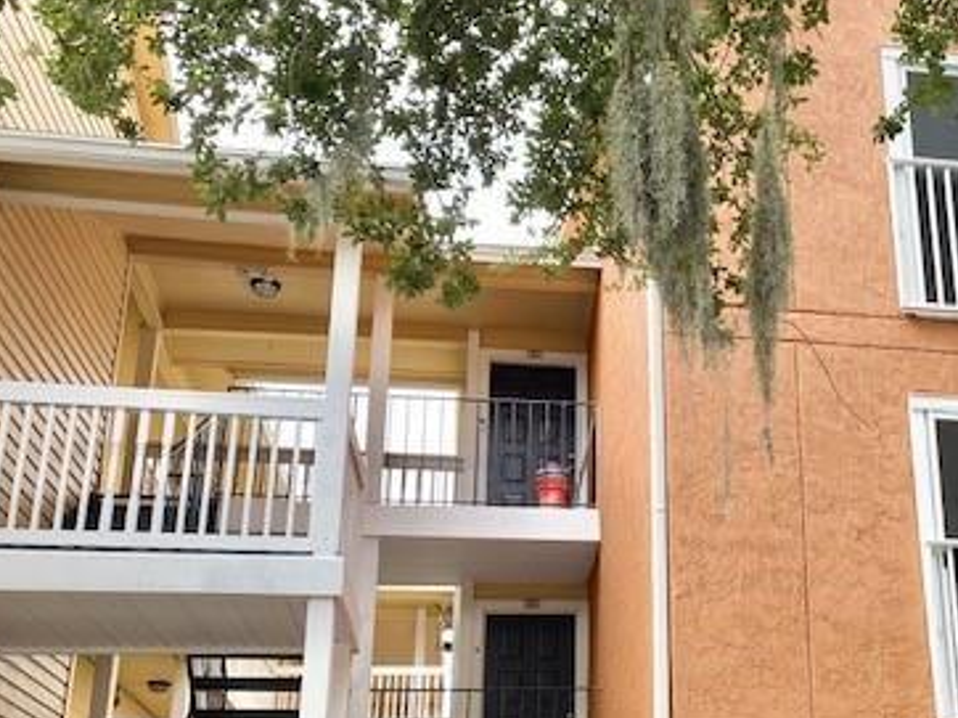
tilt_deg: +18.7
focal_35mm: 46
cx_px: 773
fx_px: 1272
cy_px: 519
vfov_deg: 31.0
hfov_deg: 39.6
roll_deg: +2.3
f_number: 1.8
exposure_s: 1/390
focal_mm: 4.25
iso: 32
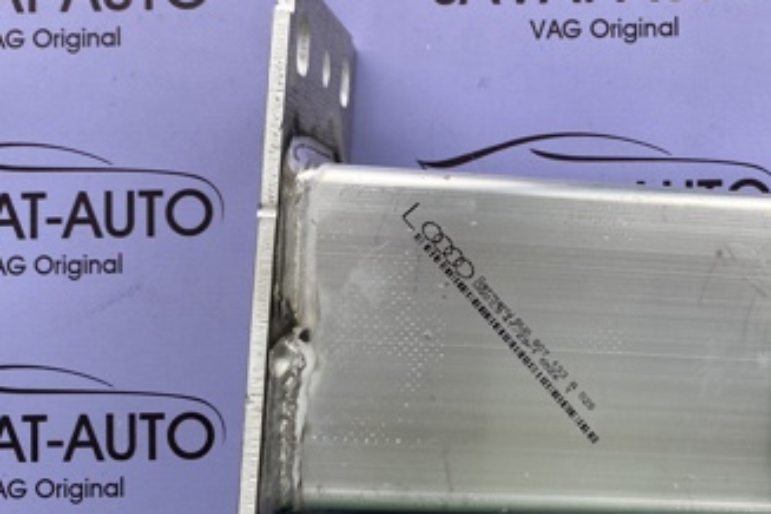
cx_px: 597
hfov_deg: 34.2
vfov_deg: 23.8
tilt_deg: -88.4
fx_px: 1221
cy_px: 223
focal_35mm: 57
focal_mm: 3.99
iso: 32
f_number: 1.8
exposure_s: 1/121
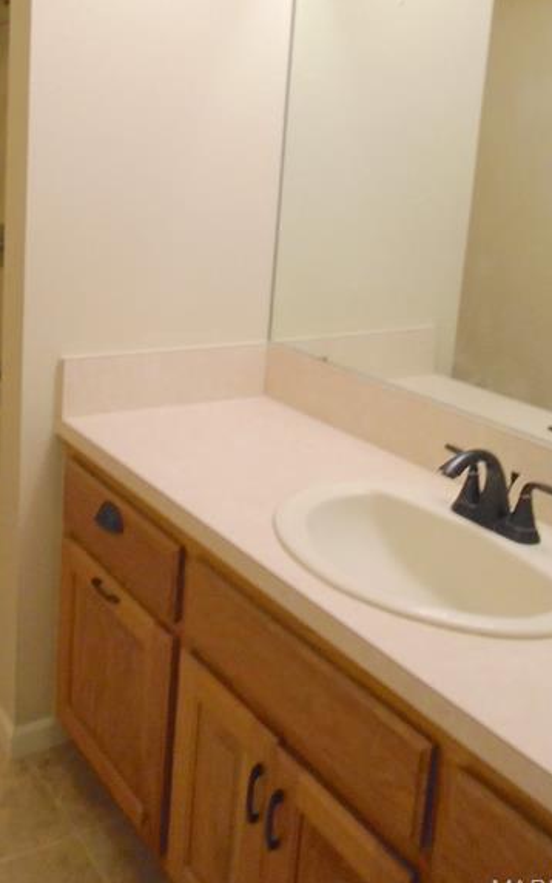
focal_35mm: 37
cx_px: 136
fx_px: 890
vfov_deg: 52.0
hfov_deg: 33.7
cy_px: 316
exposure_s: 1/30
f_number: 3.2
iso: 250
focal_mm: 4.6
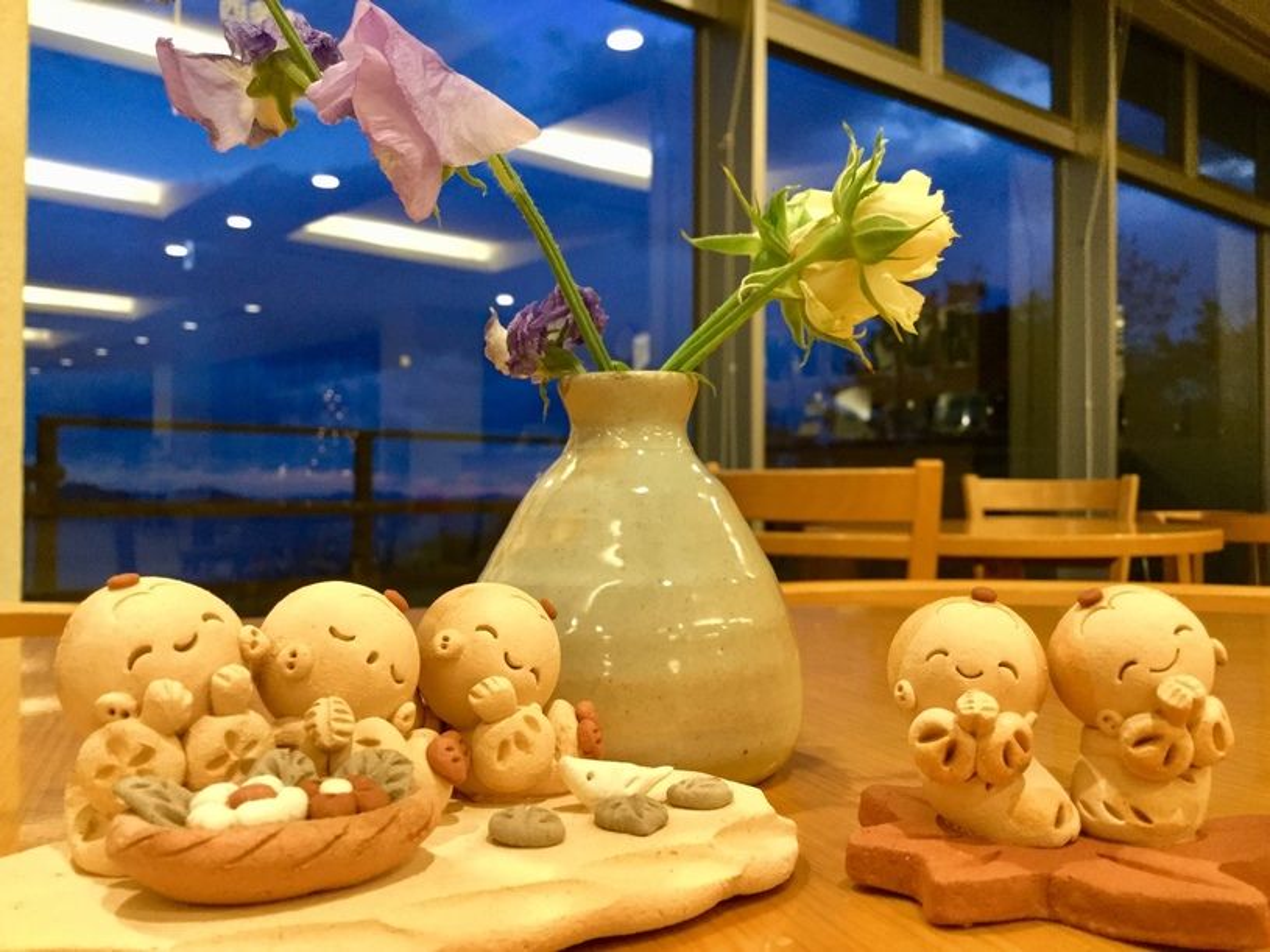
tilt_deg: +0.1
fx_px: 1137
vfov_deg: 45.4
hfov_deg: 58.4
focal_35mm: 31
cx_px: 635
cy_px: 476
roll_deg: -0.2
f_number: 2.4
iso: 160
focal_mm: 3.3
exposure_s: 1/30
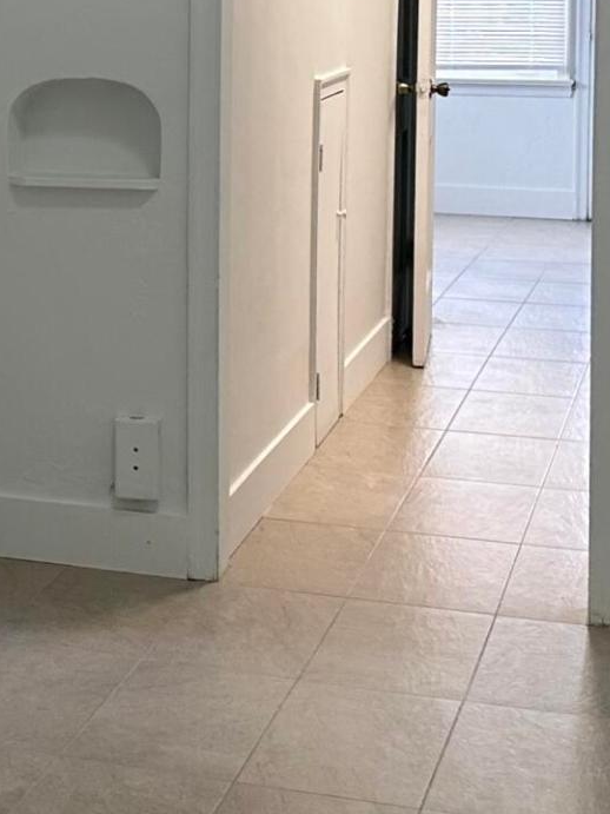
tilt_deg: -2.9
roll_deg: +0.0
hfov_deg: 14.1
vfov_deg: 19.2
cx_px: -219
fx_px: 2350
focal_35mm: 100
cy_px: 32
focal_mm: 6.86
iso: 125
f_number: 1.78
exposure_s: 1/120
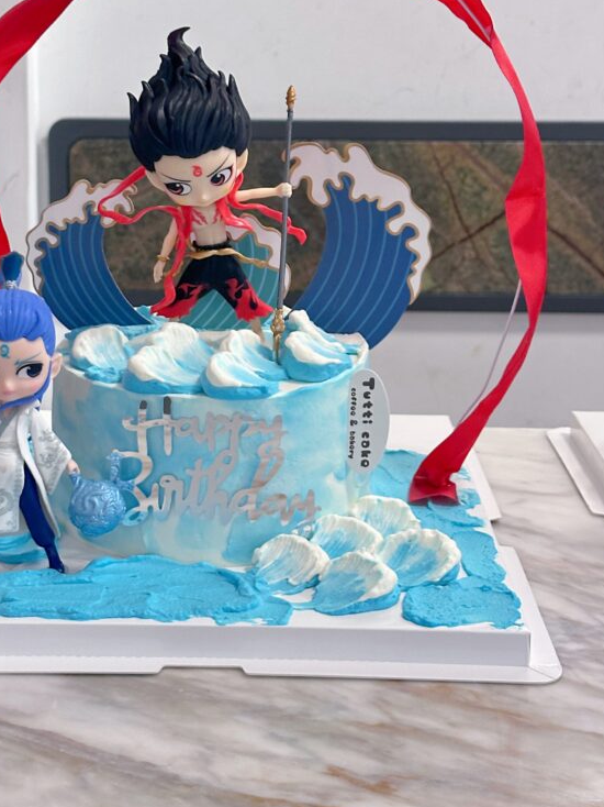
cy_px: 269
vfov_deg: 28.8
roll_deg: -2.2
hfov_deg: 21.8
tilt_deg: -12.8
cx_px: 199
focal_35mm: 67
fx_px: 1560
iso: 250
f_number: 1.78
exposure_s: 1/50
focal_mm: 6.86
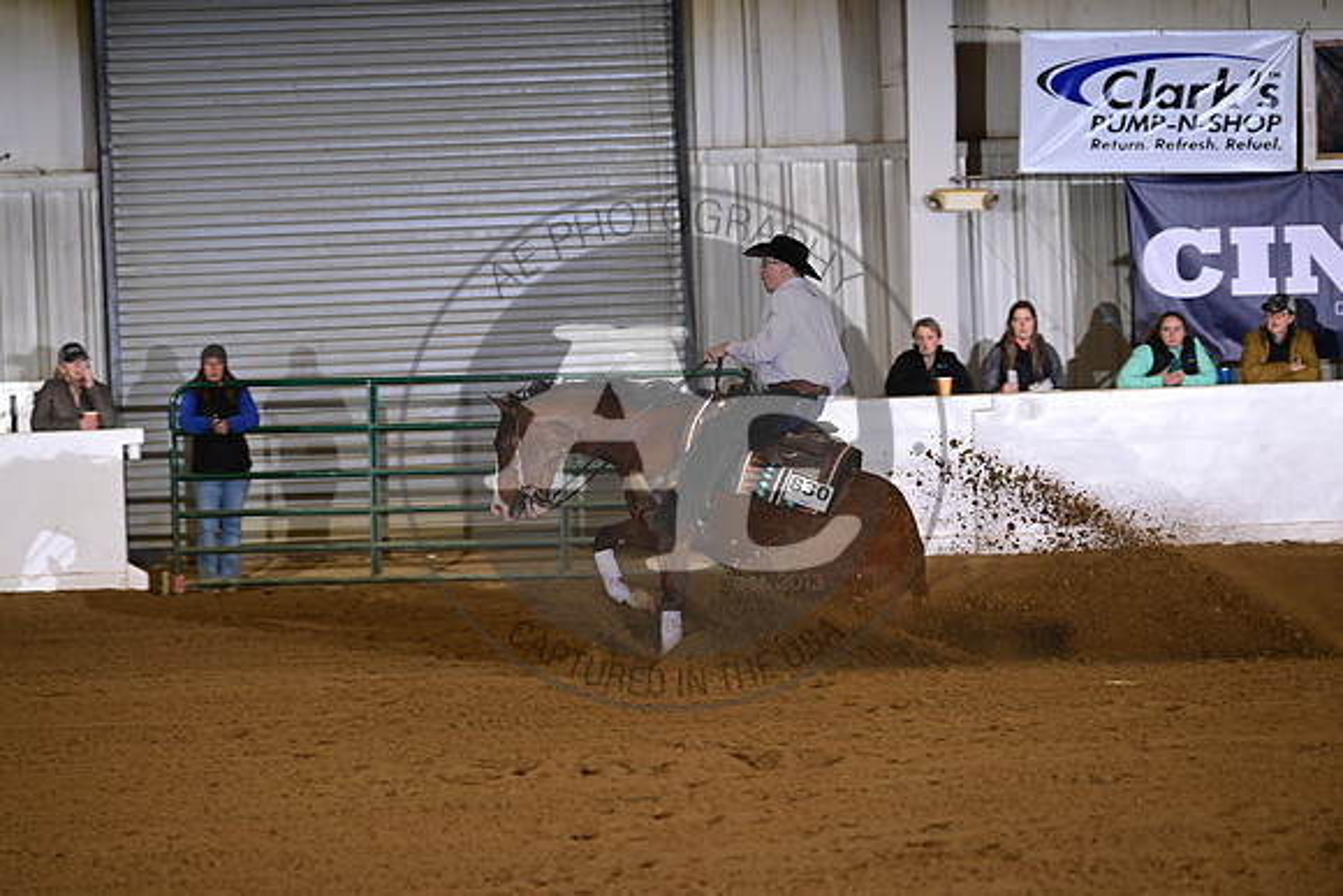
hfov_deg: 10.3
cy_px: 448
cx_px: 672
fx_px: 7463
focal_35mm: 200
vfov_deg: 6.9
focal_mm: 200
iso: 2000
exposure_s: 1/200
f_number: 4
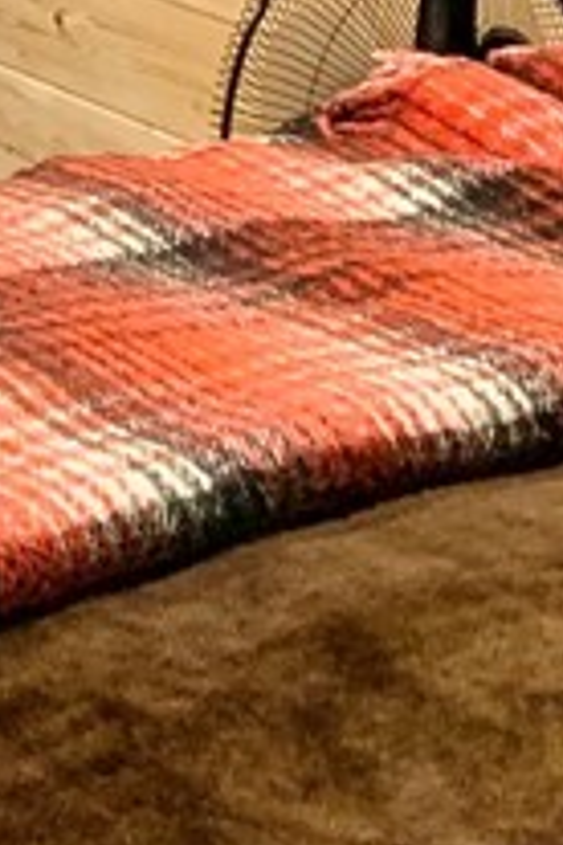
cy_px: -1065
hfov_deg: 9.5
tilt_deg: +1.3
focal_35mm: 134
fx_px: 3143
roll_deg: +0.0
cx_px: -608
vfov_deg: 12.6
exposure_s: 1/60
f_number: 1.8
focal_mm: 4.25
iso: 200
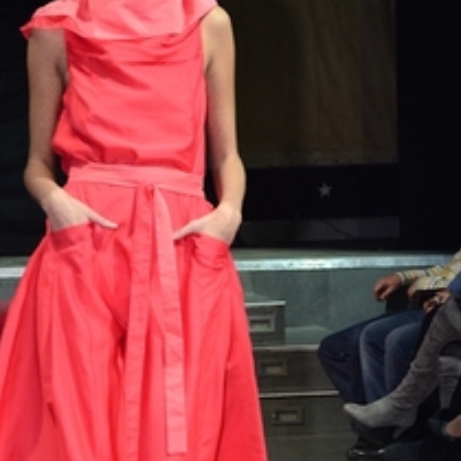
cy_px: 329
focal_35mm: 164
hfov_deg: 10.7
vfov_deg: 10.6
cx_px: 182
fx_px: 2471
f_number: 5
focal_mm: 52
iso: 800
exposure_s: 1/125
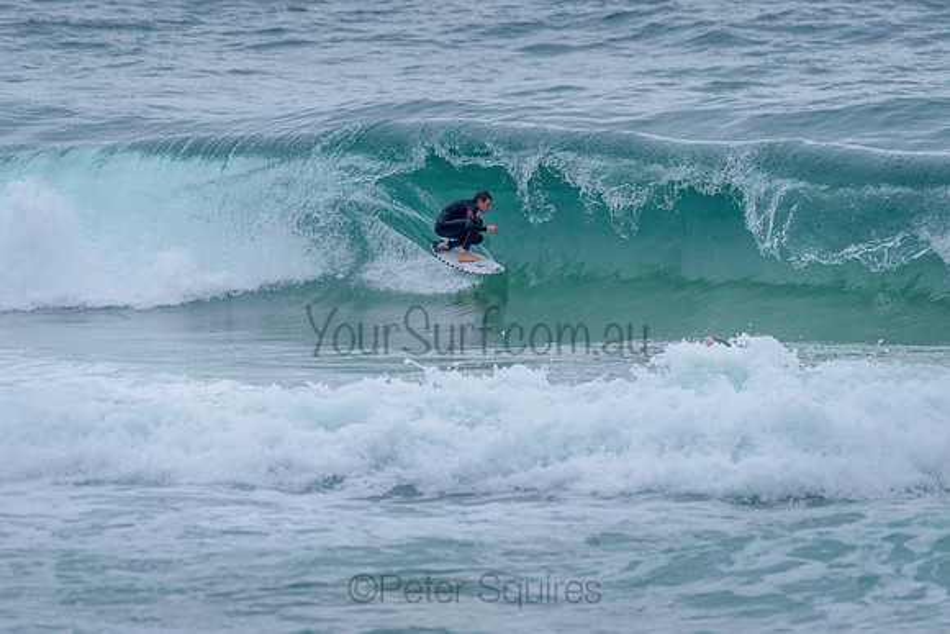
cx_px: 476
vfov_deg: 2.2
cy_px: 246
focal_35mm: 613
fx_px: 16173
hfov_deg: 3.4
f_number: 5.6
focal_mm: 500
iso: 1600
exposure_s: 1/2000
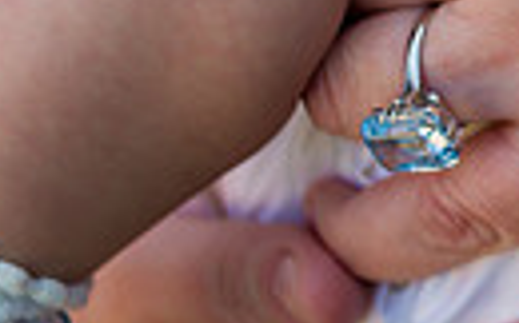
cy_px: -148
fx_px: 4508
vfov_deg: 4.1
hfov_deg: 6.5
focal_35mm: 319
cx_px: 874
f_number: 4
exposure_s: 1/1000
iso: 320
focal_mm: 70
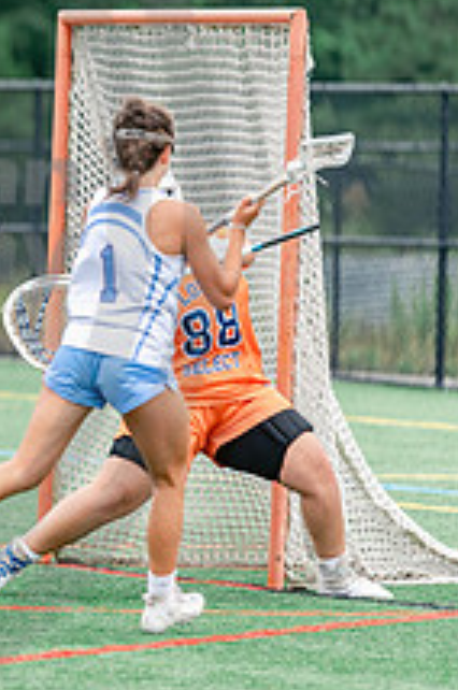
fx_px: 10395
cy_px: 211
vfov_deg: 3.8
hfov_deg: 2.5
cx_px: -345
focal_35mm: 543
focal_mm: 200
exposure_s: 1/500
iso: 250
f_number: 2.8
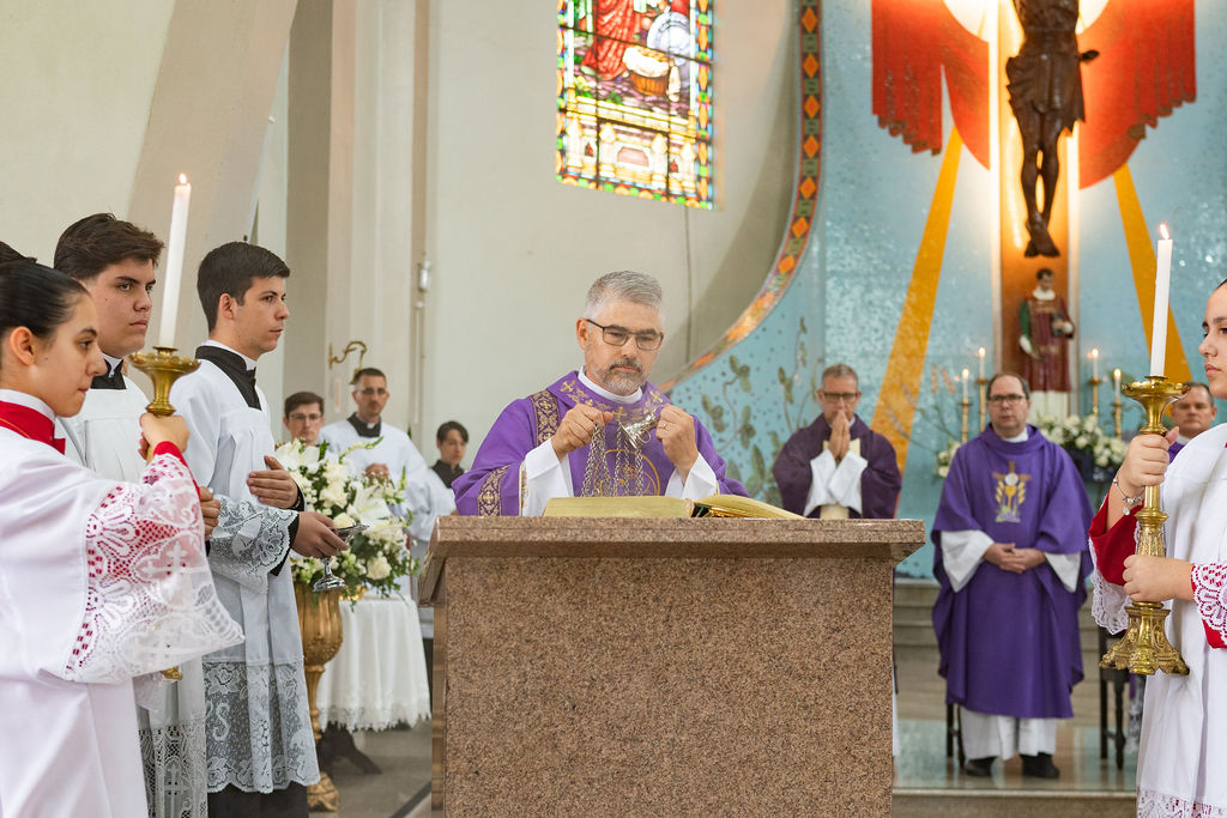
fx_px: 1773
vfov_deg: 26.0
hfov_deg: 38.2
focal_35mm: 52
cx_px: 614
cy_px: 409
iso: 640
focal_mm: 35
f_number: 2.8
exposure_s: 1/160
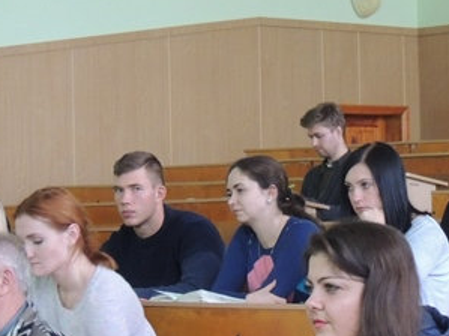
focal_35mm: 147
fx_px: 1906
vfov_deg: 10.1
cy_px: 158
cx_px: 387
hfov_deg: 13.3
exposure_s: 1/13
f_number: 3.7
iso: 800
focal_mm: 9.8
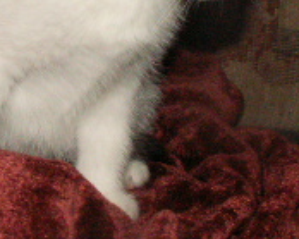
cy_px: 10
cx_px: 96
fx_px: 1114
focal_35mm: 126
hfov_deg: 15.2
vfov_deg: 12.1
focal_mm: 5.86
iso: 160
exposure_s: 1/40
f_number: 3.2
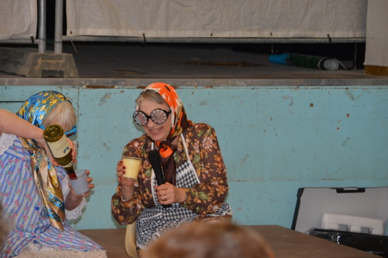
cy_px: 129
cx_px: 194
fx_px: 1971
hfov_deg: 11.2
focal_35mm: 183
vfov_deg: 7.5
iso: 1000
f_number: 5.6
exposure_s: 1/60
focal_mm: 122
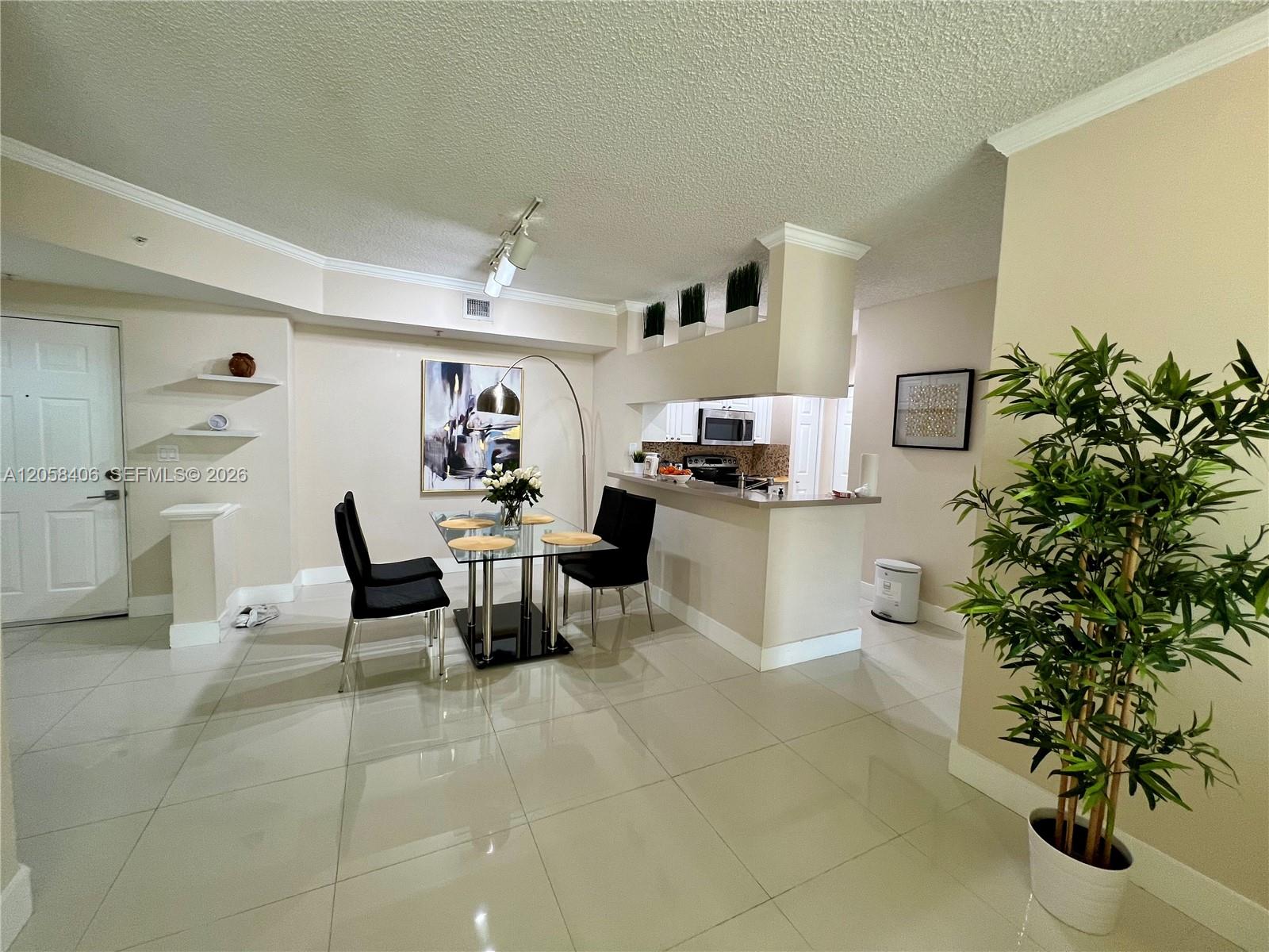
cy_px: 476
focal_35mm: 13
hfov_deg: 106.2
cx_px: 634
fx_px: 477
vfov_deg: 89.9
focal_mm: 1.57
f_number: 1.8
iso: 125
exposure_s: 1/60
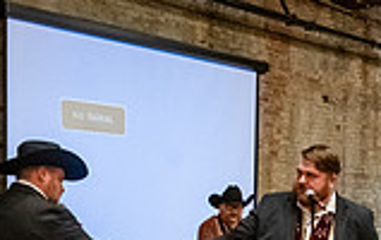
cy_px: 311
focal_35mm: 89
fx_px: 926
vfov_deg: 14.2
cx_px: 165
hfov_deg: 23.2
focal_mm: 24
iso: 6400
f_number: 6.3
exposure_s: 1/40
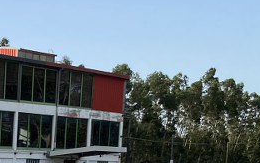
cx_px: -172
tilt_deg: -11.3
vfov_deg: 10.7
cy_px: 316
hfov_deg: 16.2
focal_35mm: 113
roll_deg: +1.0
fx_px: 801
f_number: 1.8
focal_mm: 4.25
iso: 32
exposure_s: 1/1429
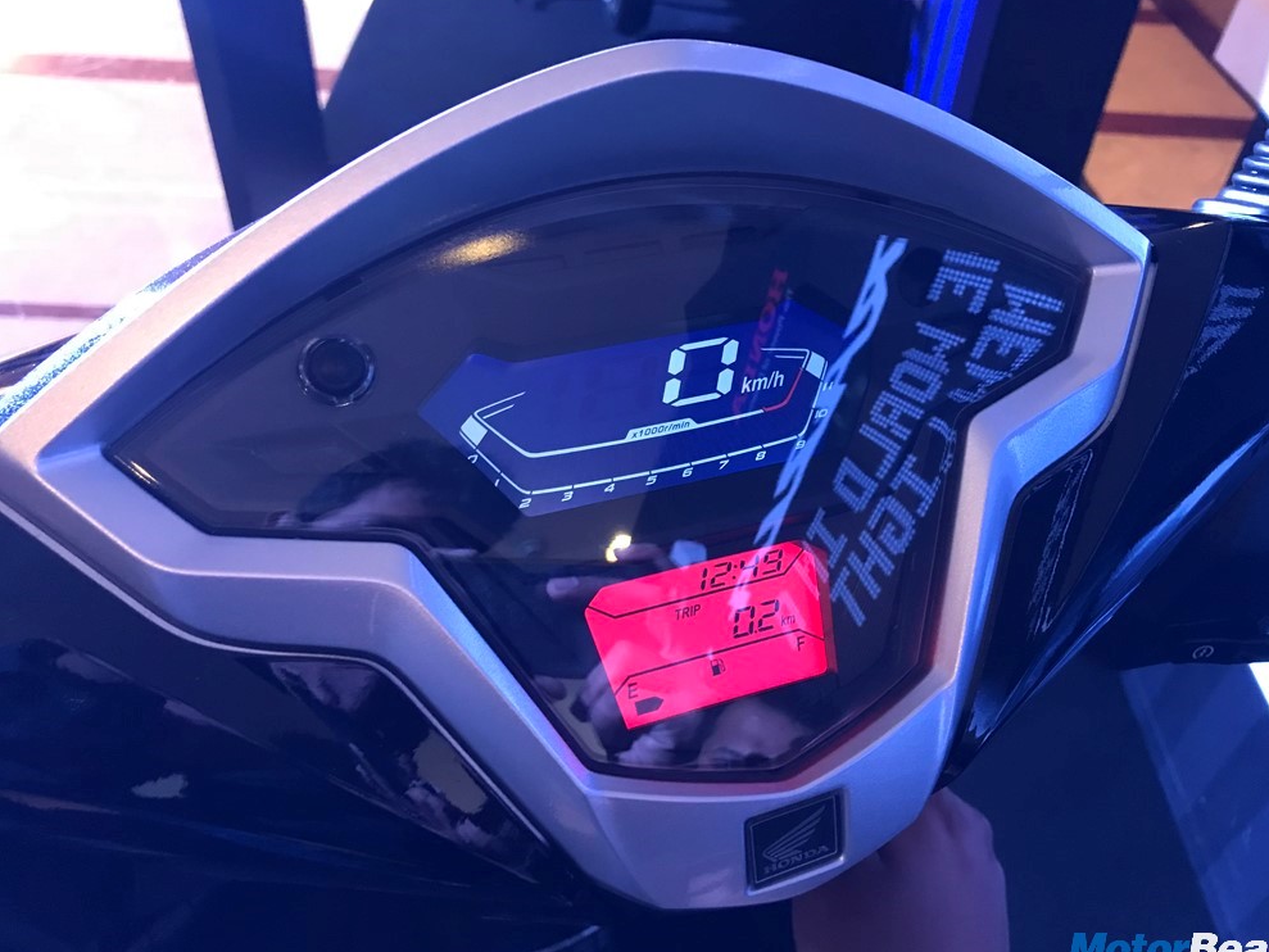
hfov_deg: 61.6
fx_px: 1063
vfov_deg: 48.2
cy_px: 481
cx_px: 656
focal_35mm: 29
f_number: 1.8
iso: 100
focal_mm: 3.99
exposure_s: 1/8
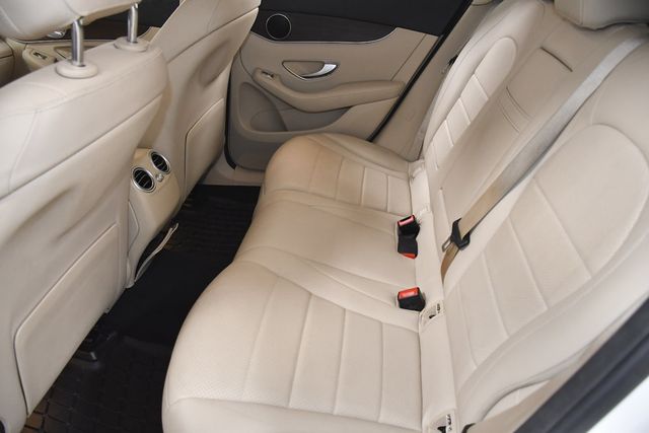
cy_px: 216
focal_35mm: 27
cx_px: 324
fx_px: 487
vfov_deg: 48.0
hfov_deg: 67.4
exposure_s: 1/200
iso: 1250
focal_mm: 18
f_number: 4
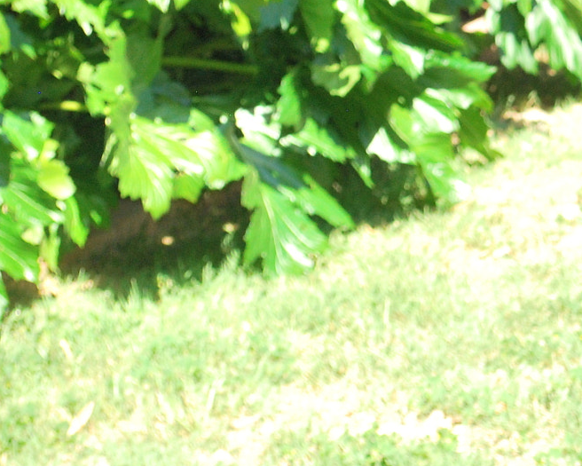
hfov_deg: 8.6
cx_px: 877
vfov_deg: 7.0
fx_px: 3790
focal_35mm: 220
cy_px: 28
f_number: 9
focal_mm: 50
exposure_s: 1/200
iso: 400
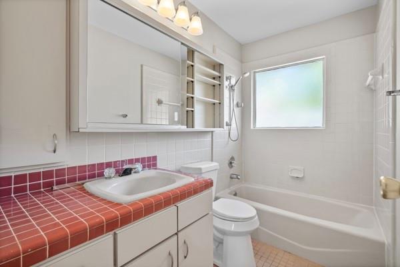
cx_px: 200
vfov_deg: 73.7
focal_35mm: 16
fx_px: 178
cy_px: 134
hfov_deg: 96.7
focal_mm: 16
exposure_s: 1/3
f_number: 7.1
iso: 800
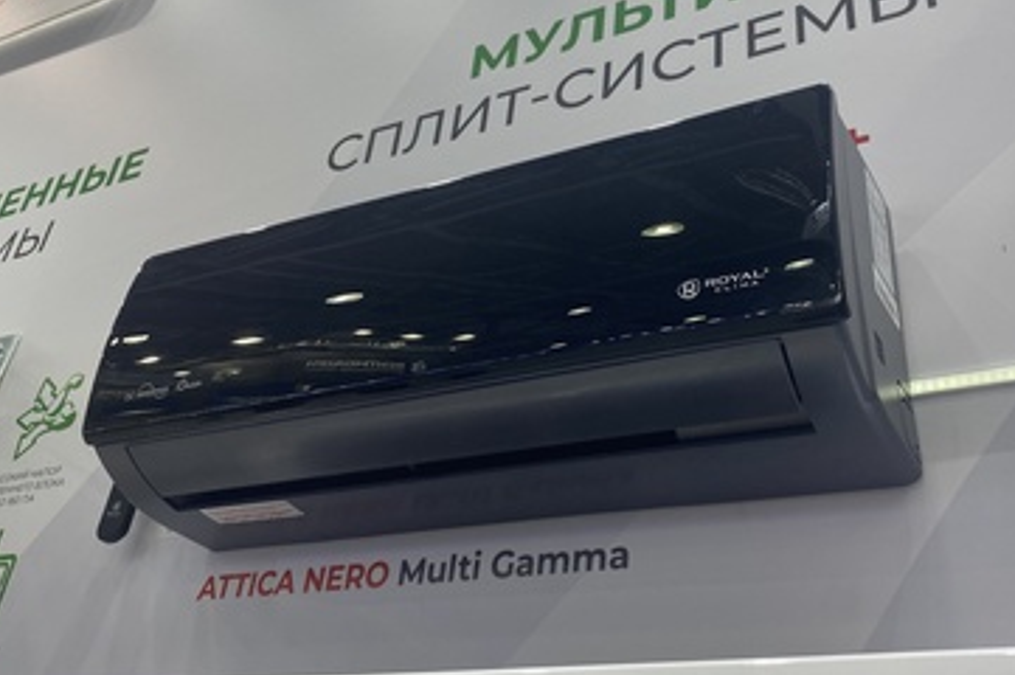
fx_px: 1014
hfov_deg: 53.0
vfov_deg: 36.7
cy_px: 267
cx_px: 585
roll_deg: -5.4
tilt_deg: +34.7
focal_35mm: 36
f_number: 1.8
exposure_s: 1/100
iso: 64
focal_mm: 4.25
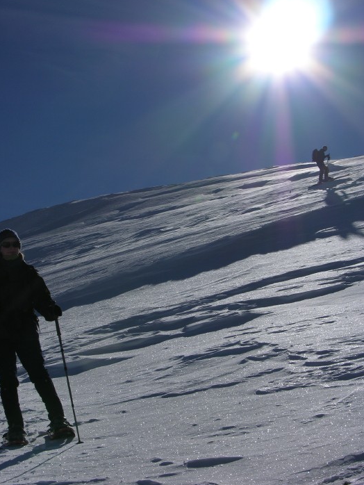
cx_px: 165
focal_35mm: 77
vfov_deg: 25.3
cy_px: 236
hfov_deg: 19.1
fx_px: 1079
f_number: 7.4
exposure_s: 1/820
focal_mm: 17.8
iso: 50
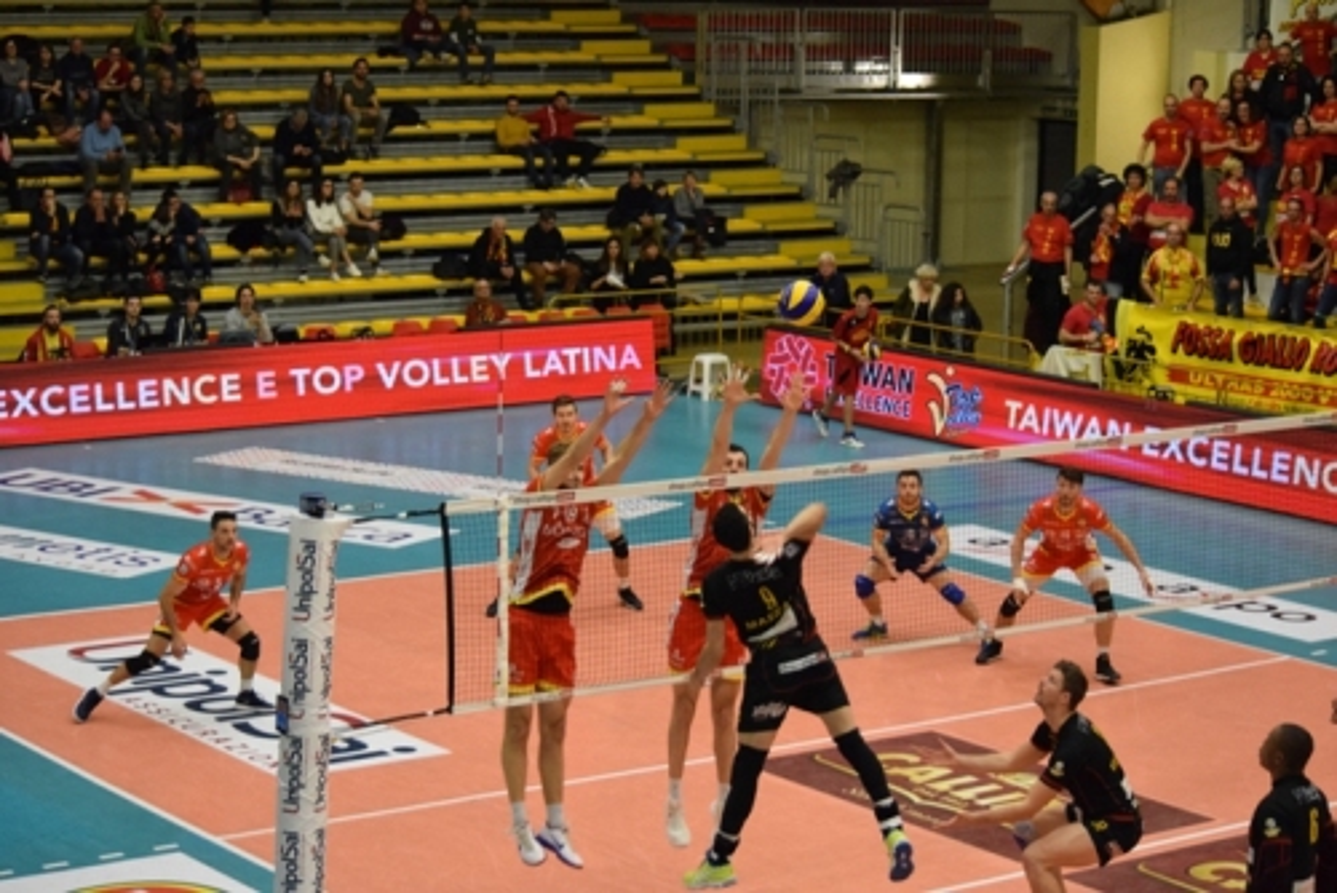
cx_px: 668
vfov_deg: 16.6
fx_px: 3066
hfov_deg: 24.6
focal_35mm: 82
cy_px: 446
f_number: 4.5
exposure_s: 1/400
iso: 3200
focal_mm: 55
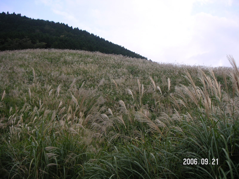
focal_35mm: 38
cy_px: 90
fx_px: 262
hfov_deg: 49.0
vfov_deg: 37.7
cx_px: 120
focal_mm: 6
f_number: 2.8
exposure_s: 1/125
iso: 50
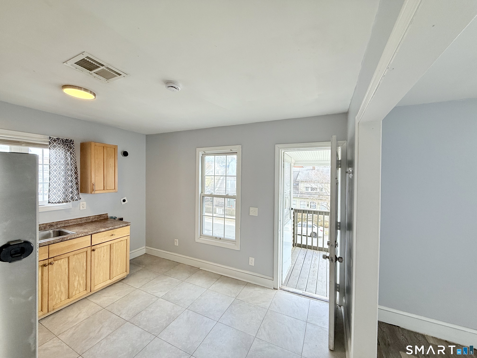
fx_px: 193
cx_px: 238
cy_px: 179
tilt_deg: +0.1
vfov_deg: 85.7
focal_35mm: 14
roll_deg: -0.6
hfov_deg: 102.1
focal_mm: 2.22
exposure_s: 1/205
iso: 64
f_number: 2.2
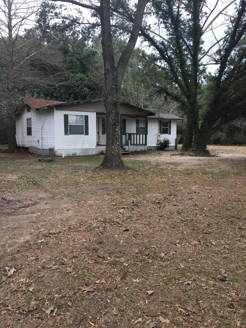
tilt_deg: -5.0
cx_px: 123
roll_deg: +1.7
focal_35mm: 29
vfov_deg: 61.7
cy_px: 164
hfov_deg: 48.2
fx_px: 275
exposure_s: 1/40
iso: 25
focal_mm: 4.15
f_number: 2.2
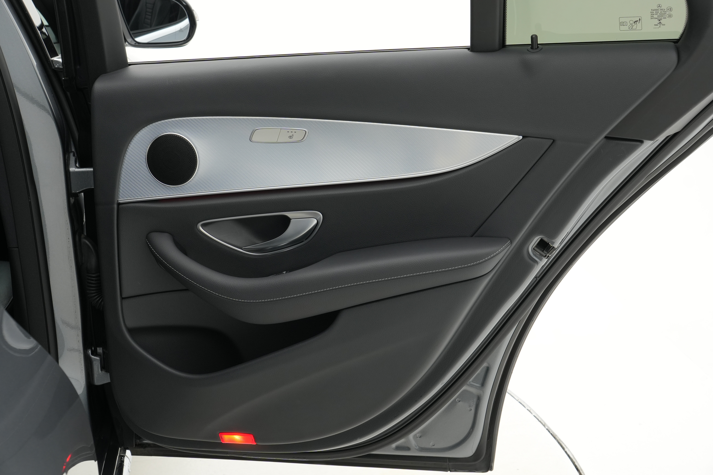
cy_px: 238
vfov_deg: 24.0
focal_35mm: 56
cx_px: 356
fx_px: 1117
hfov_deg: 35.4
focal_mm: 37.6
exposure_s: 1/50
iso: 400
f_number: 8
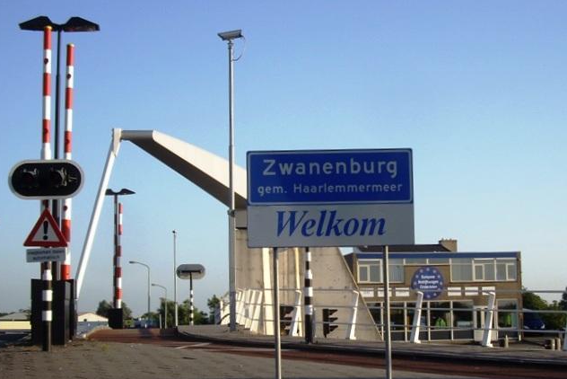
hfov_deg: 48.4
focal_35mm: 40
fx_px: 630
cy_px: 215
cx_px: 281
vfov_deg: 33.4
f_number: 2.8
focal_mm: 7.9
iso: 64
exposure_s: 1/500
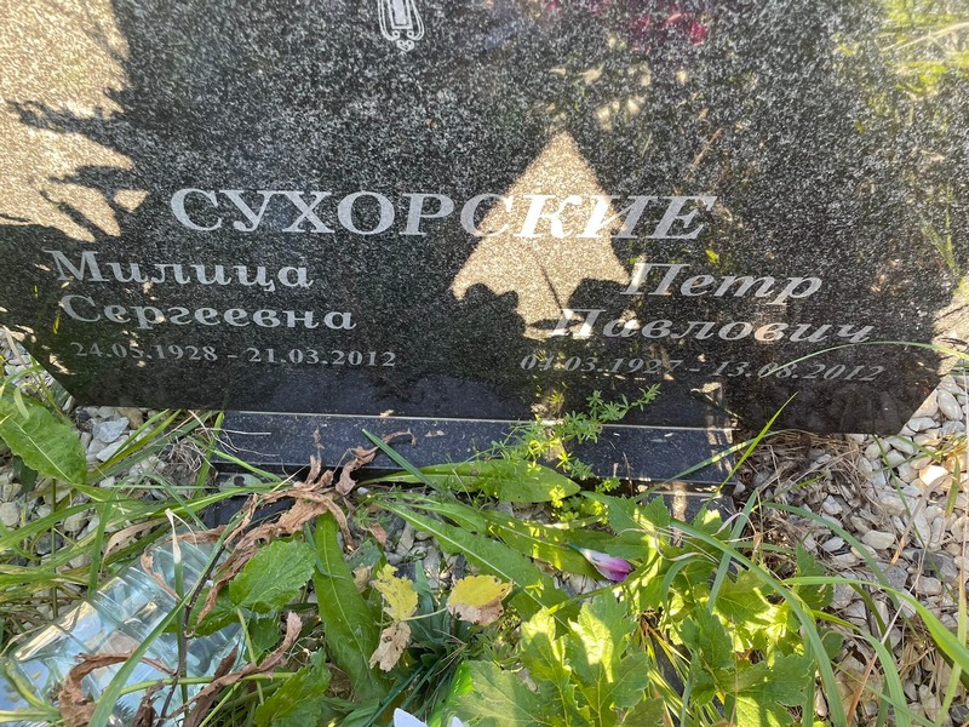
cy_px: 364
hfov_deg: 67.3
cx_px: 484
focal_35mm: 26
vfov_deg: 53.1
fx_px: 728
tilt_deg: -56.3
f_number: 1.6
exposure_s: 1/121
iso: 64
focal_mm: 4.2
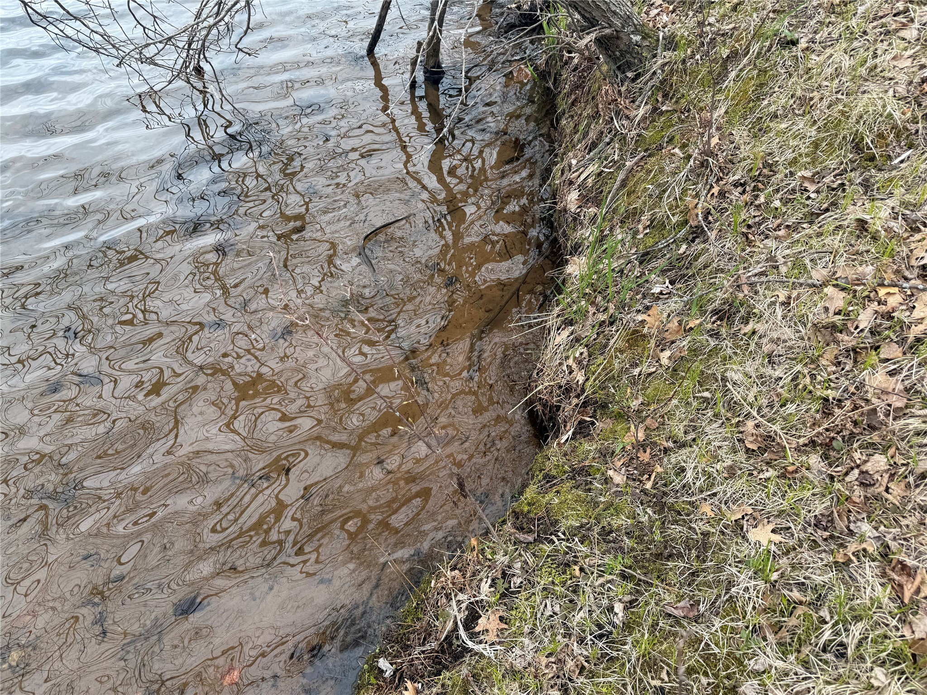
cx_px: 464
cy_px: 348
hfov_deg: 71.6
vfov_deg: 56.8
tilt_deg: -51.5
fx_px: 643
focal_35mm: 24
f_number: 1.78
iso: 80
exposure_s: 1/612
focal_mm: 6.76
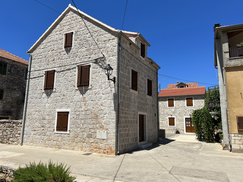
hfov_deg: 67.3
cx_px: 122
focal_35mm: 26
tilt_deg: +9.7
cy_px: 91
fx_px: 183
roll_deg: -1.4
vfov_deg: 53.1
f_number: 1.5
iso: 50
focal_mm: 5.7
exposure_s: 1/6579
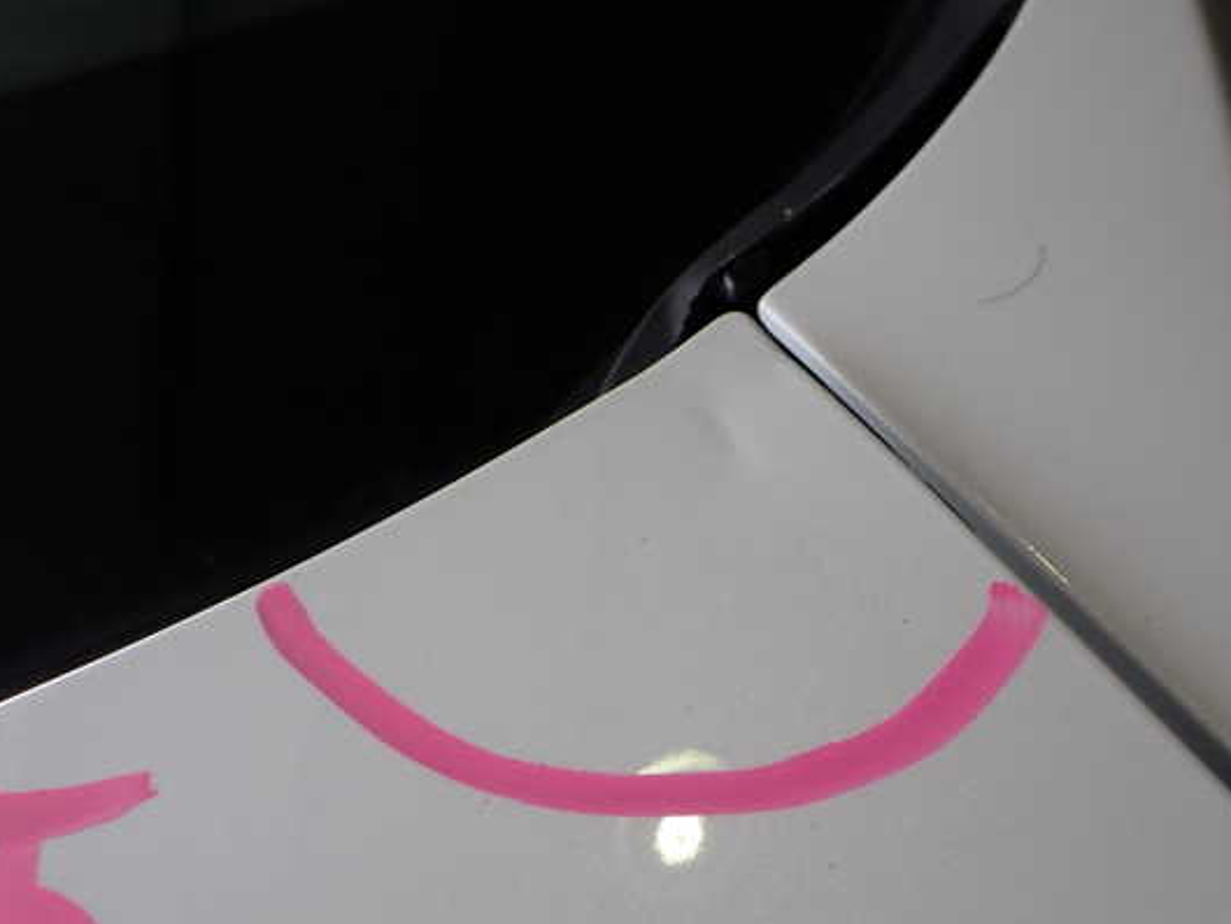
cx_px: 689
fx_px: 1209
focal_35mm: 34
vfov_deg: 41.8
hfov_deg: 53.8
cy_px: 465
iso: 100
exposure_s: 1/320
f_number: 3.2
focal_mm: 5.4
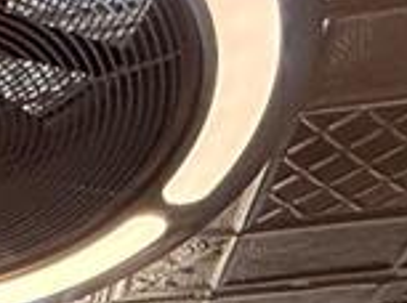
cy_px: 997
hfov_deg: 18.1
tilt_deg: -4.6
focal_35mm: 94
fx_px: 1103
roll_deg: -0.9
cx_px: -245
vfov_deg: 9.9
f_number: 2.2
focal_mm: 2.22
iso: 400
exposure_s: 1/60
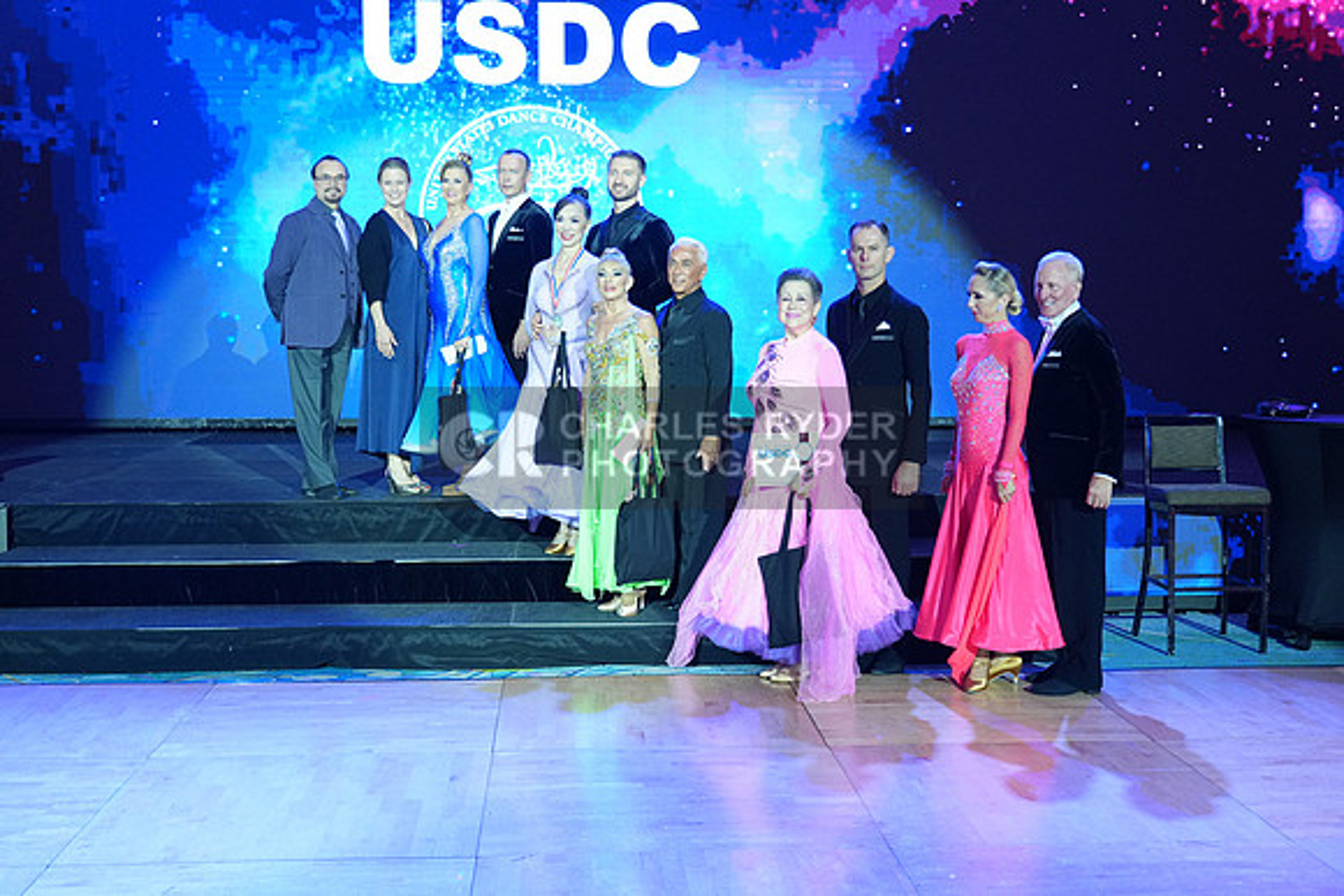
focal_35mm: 44
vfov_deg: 30.5
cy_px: 448
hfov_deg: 44.5
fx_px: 1643
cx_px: 672
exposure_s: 1/200
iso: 2500
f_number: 4
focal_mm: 44
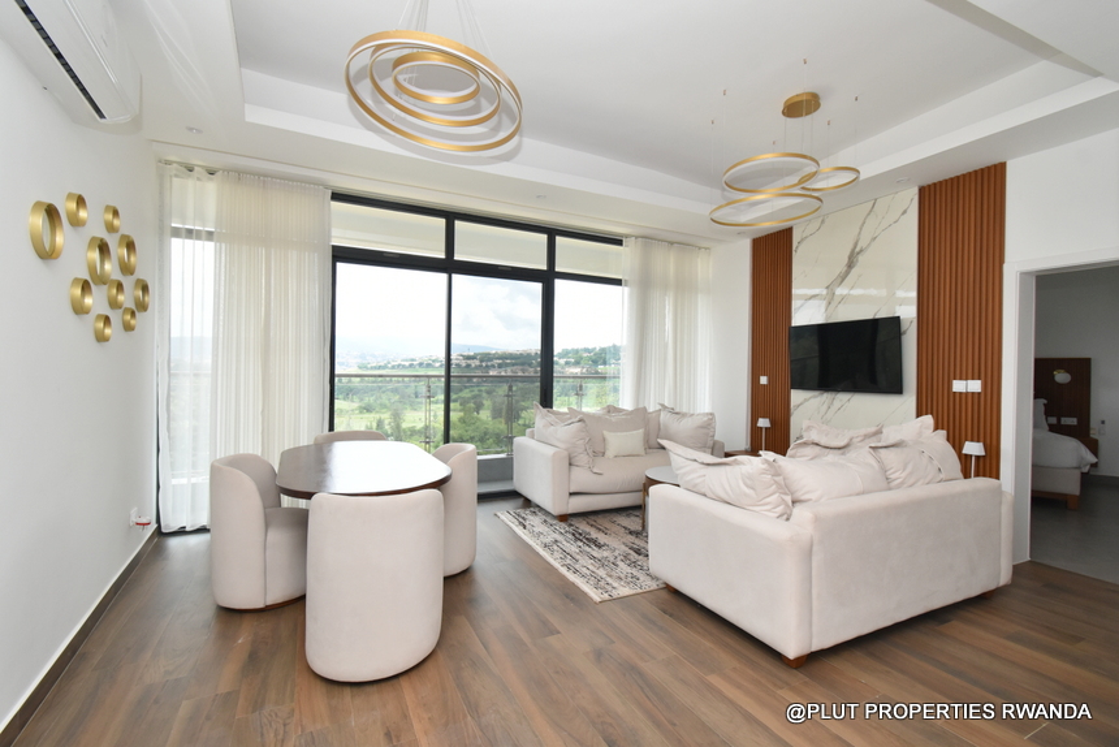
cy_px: 374
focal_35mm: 15
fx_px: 466
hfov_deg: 100.4
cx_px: 560
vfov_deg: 77.4
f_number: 8
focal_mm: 10
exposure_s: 1/180
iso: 800
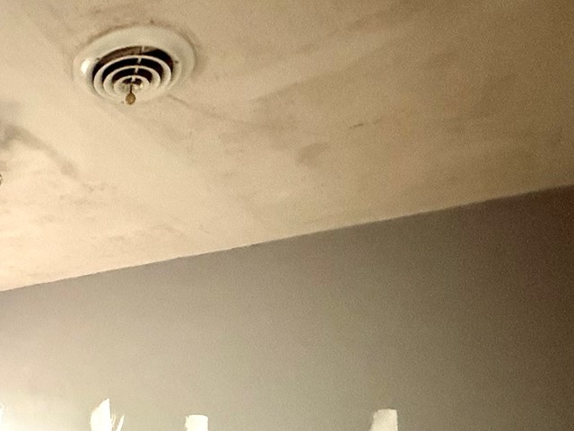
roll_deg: -1.1
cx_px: 14
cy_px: 495
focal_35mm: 35
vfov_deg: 34.2
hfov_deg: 45.4
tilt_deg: -5.1
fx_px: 580
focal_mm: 2.22
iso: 1000
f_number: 2.2
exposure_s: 1/60
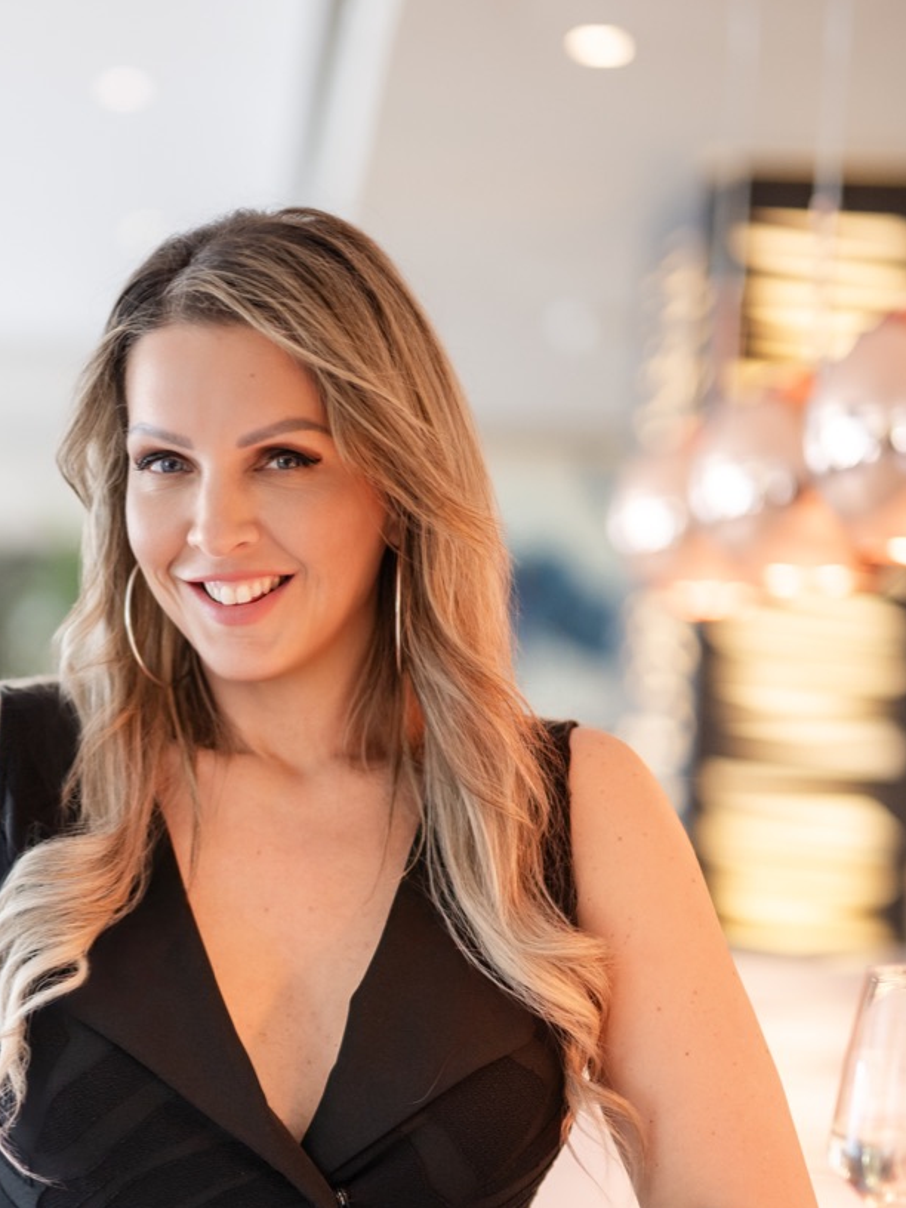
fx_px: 3699
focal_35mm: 106
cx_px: 93
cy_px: 1019
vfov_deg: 18.3
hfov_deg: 13.8
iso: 320
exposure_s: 1/400
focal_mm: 50
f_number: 1.2
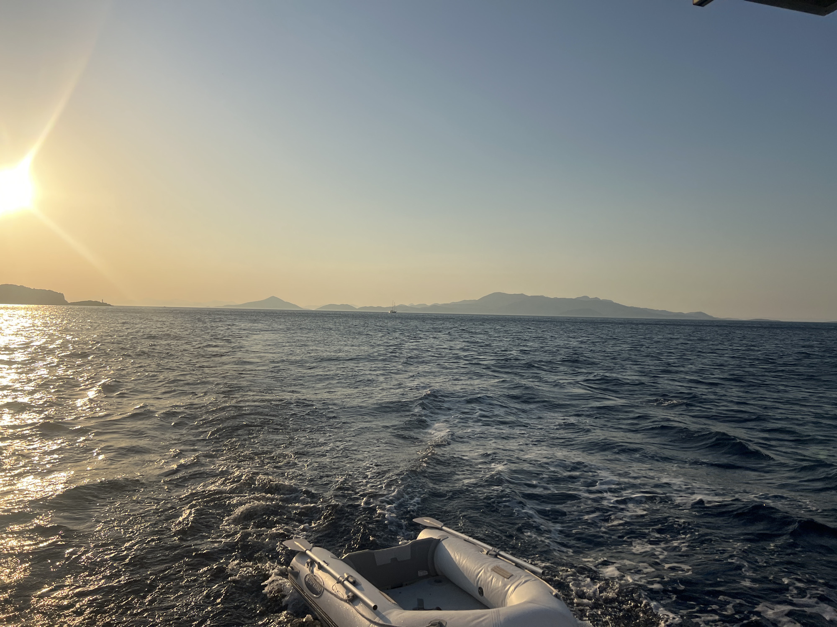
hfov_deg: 67.3
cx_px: 418
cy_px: 314
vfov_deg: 53.1
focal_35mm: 26
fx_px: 629
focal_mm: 5.7
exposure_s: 1/9434
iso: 50
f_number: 1.5
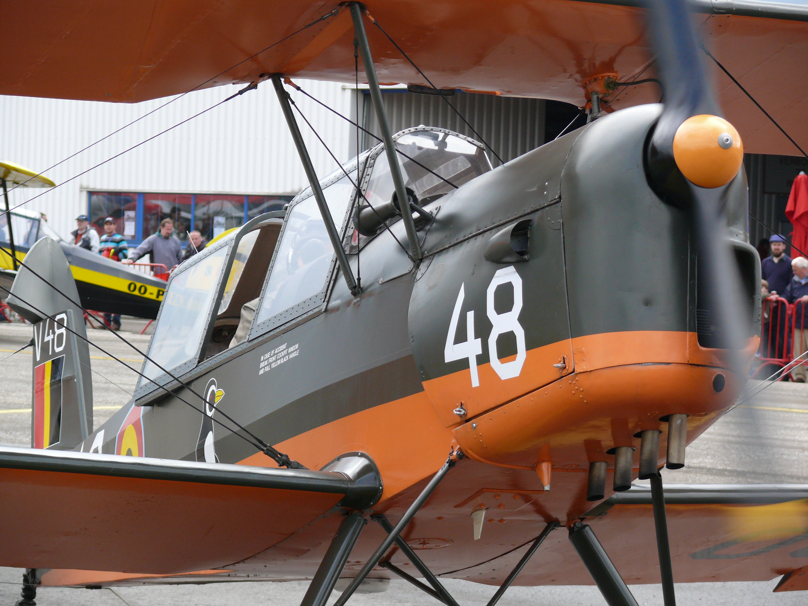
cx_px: 404
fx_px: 3805
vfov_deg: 9.1
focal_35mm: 163
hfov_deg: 12.1
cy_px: 303
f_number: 3.6
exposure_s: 1/500
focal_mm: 34.4
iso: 160
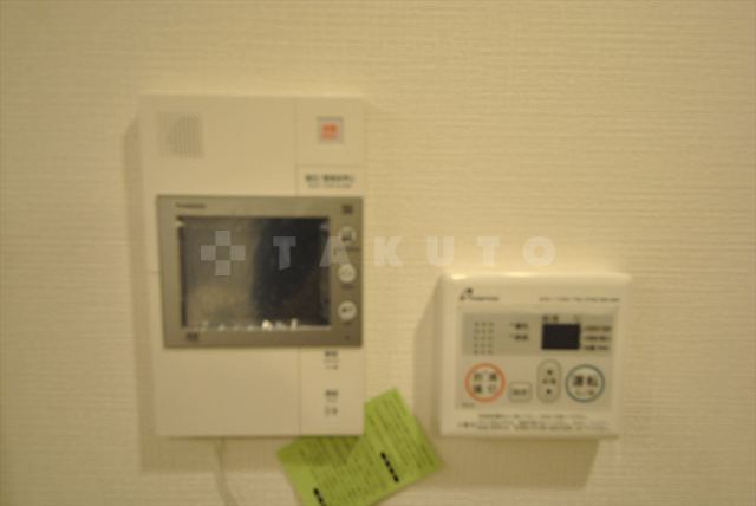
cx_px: 378
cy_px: 253
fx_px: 441
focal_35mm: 21
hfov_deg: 81.2
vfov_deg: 59.6
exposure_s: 1/40
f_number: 5.3
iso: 800
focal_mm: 14
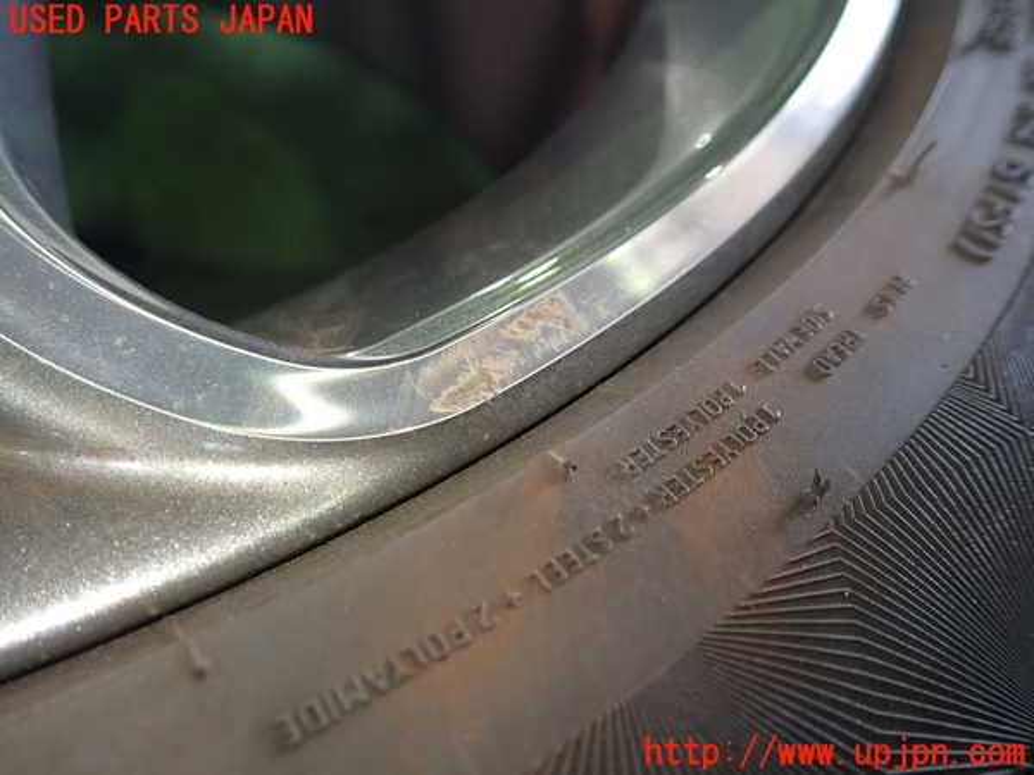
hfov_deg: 60.0
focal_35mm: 30
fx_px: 896
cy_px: 388
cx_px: 517
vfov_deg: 46.8
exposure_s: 1/30
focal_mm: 5.4
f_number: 2.3
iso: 200
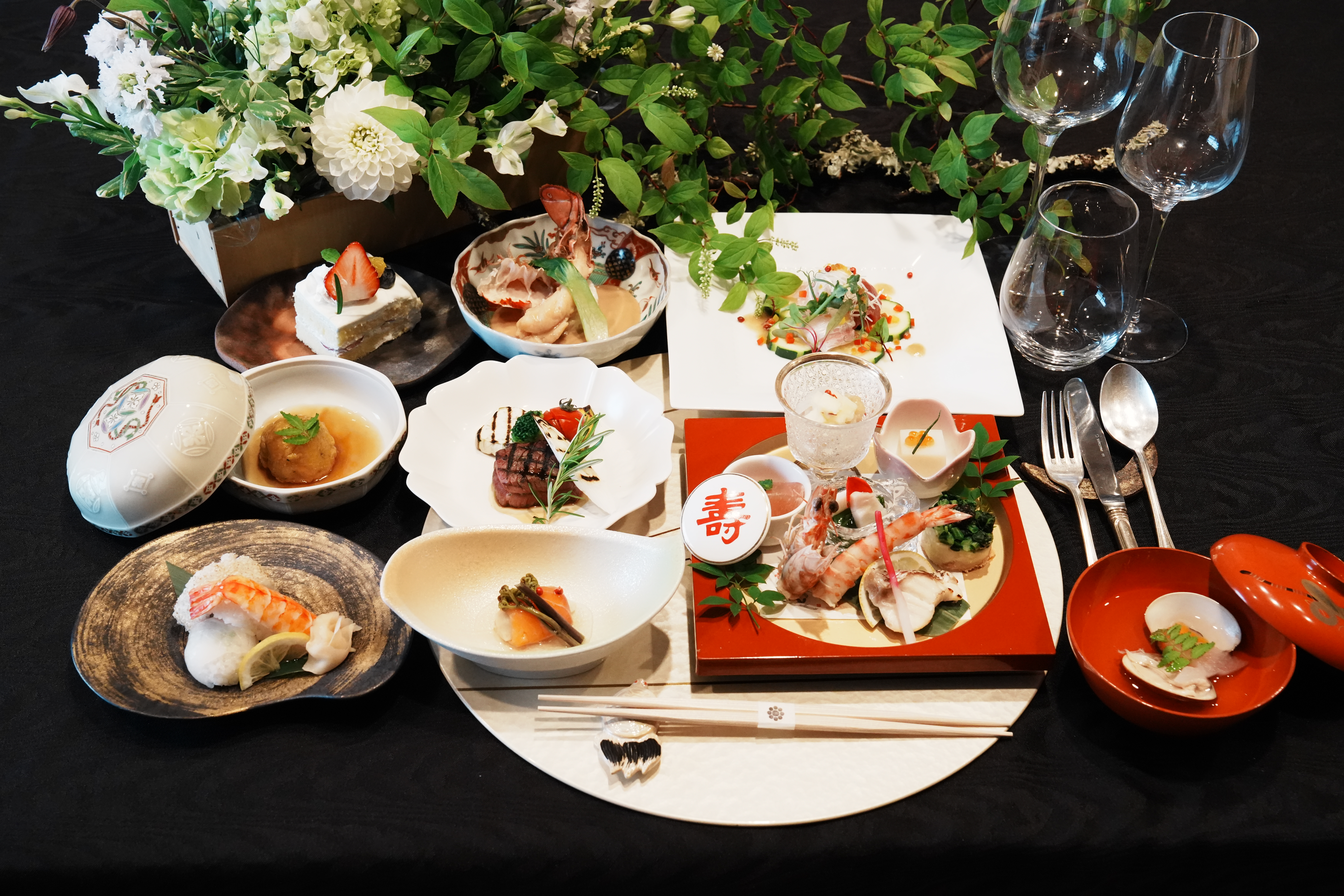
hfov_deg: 43.6
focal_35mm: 45
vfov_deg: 29.9
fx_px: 1680
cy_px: 448
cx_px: 672
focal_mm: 45
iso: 5000
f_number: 8
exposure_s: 1/50
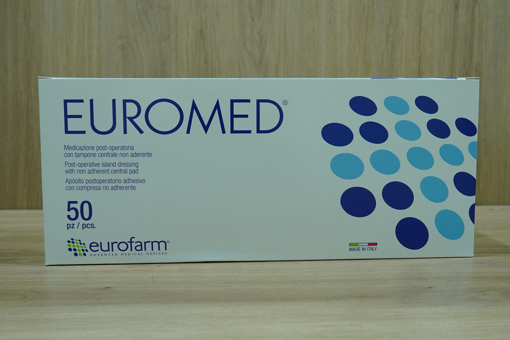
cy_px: 174
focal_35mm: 37
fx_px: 524
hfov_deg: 51.9
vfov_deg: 35.9
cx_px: 256
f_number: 6.3
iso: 2000
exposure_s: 1/100
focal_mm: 24
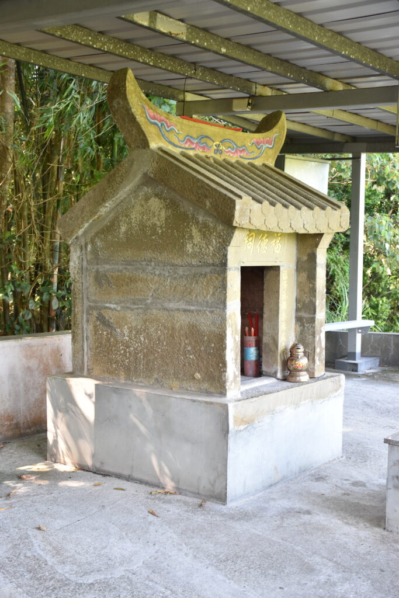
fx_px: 748
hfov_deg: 29.9
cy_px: 299
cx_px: 200
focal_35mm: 45
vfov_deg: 43.6
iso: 800
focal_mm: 30
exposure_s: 1/125
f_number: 4
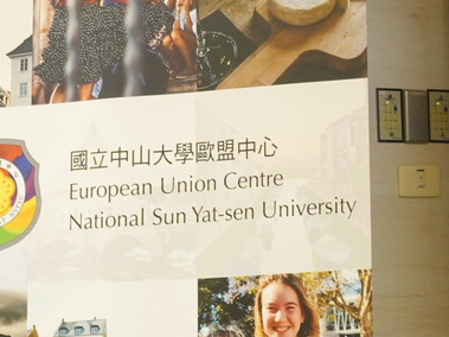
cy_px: 170
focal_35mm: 213
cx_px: 627
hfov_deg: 9.1
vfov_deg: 7.0
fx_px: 2762
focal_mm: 25.85
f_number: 4
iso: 1250
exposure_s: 1/80
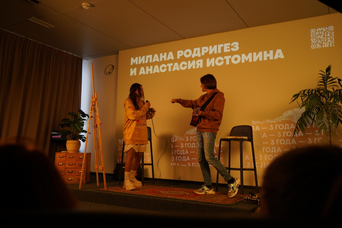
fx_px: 304
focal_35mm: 32
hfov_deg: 58.7
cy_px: 114
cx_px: 171
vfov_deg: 41.1
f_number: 4
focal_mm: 32
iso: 250
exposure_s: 1/50
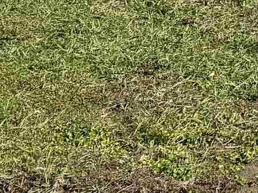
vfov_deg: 8.3
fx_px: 1222
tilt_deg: +2.9
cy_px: -268
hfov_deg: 9.1
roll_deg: -0.2
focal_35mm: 164
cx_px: 835
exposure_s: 1/3413
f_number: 1.78
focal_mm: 6.76
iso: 80
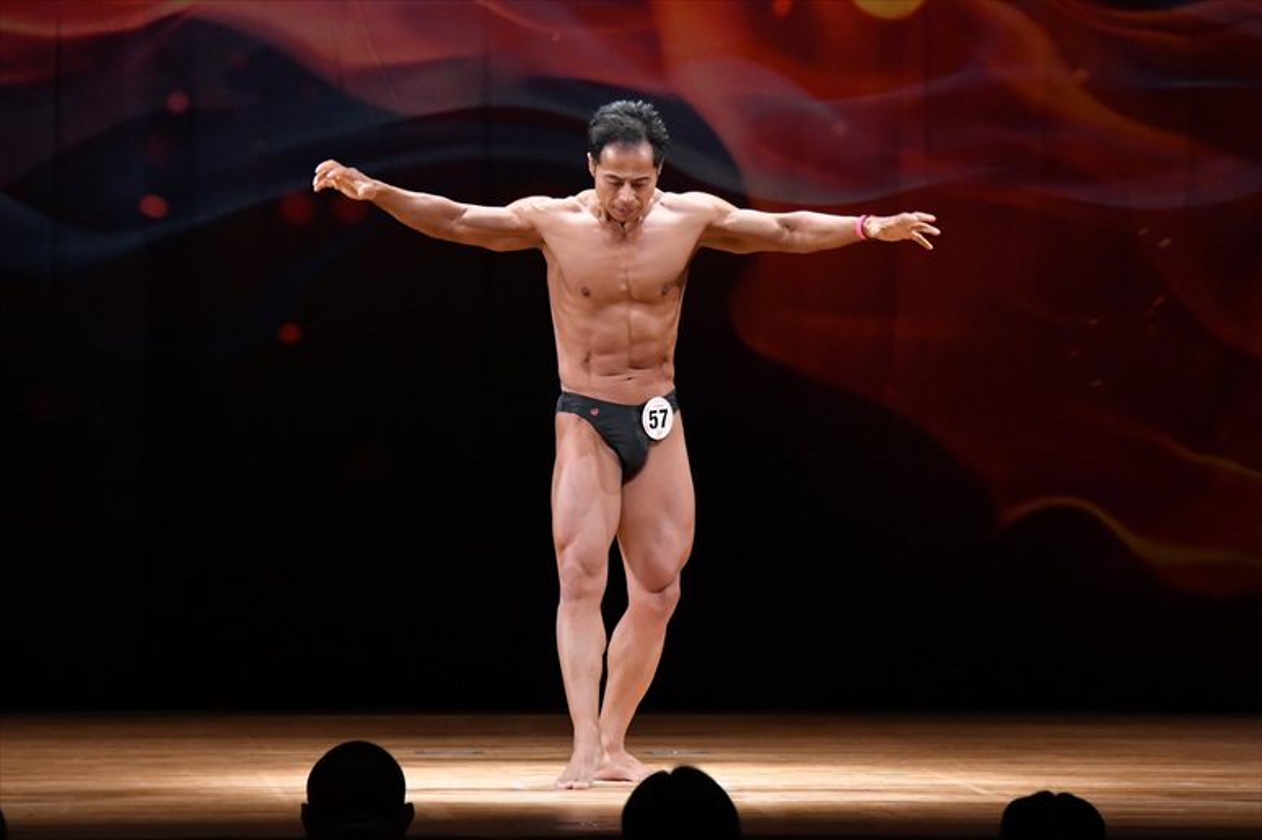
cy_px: 420
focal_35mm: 240
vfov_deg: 5.7
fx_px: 8409
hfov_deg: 8.6
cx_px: 631
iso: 4000
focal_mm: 160
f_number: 5.6
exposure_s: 1/400
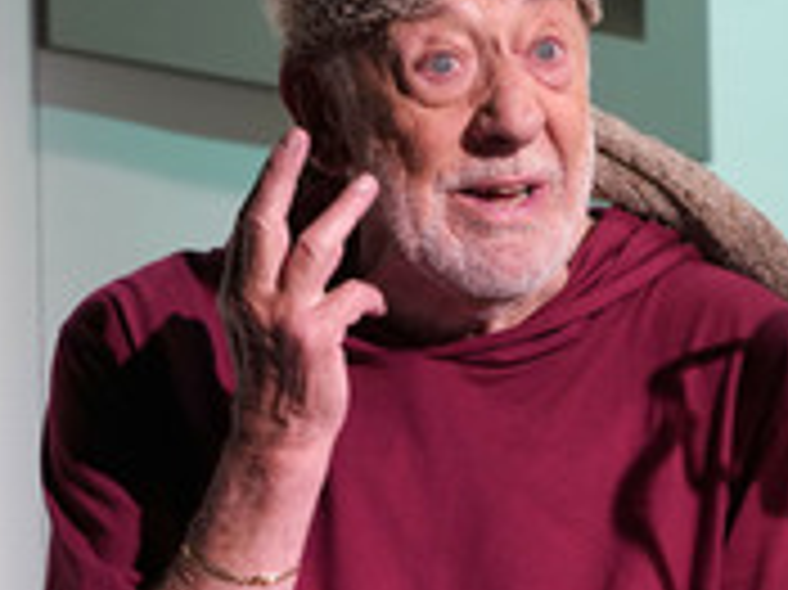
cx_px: 430
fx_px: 11283
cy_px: 401
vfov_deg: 3.0
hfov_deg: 4.0
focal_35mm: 496
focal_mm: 200
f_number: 5.6
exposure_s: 1/200
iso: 2000
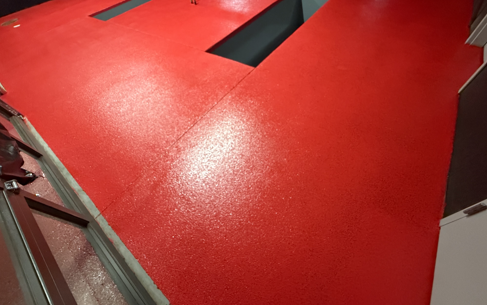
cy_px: 124
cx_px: 242
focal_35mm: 15
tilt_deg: -48.7
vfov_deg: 74.1
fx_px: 199
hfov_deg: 101.5
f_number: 2.2
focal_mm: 2.22
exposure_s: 1/60
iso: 1000
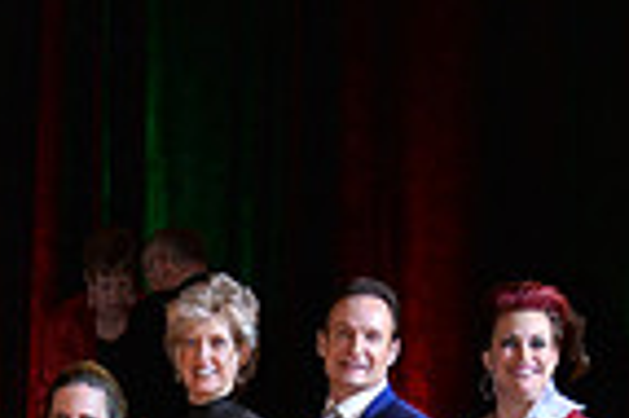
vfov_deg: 5.4
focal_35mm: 251
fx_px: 4380
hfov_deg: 8.1
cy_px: 583
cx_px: -84
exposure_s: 1/250
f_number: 4
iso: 1600
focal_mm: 62
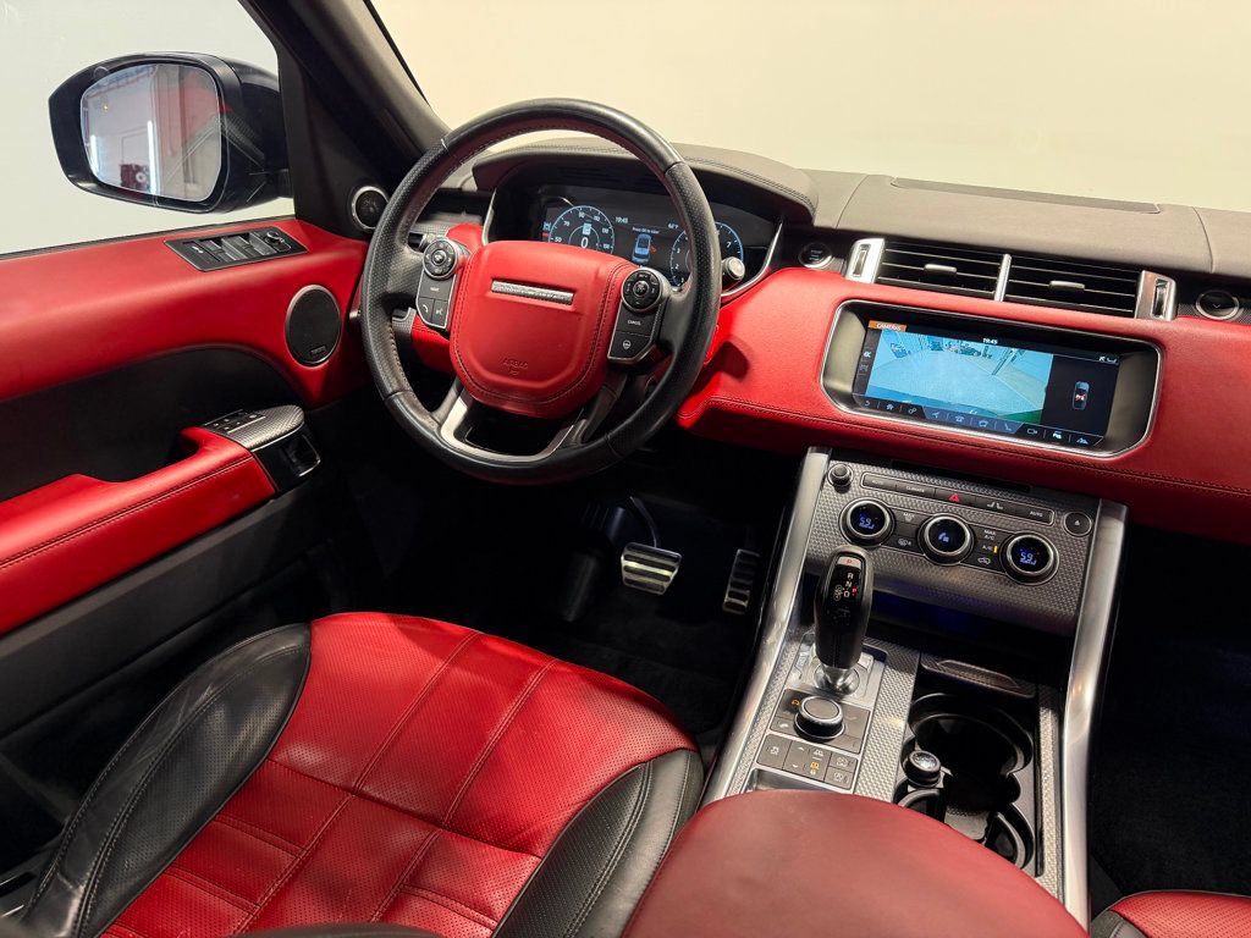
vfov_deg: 56.8
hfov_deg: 71.6
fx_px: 867
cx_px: 626
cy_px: 469
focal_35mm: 24
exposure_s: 1/60
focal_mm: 6.76
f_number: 1.78
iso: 250
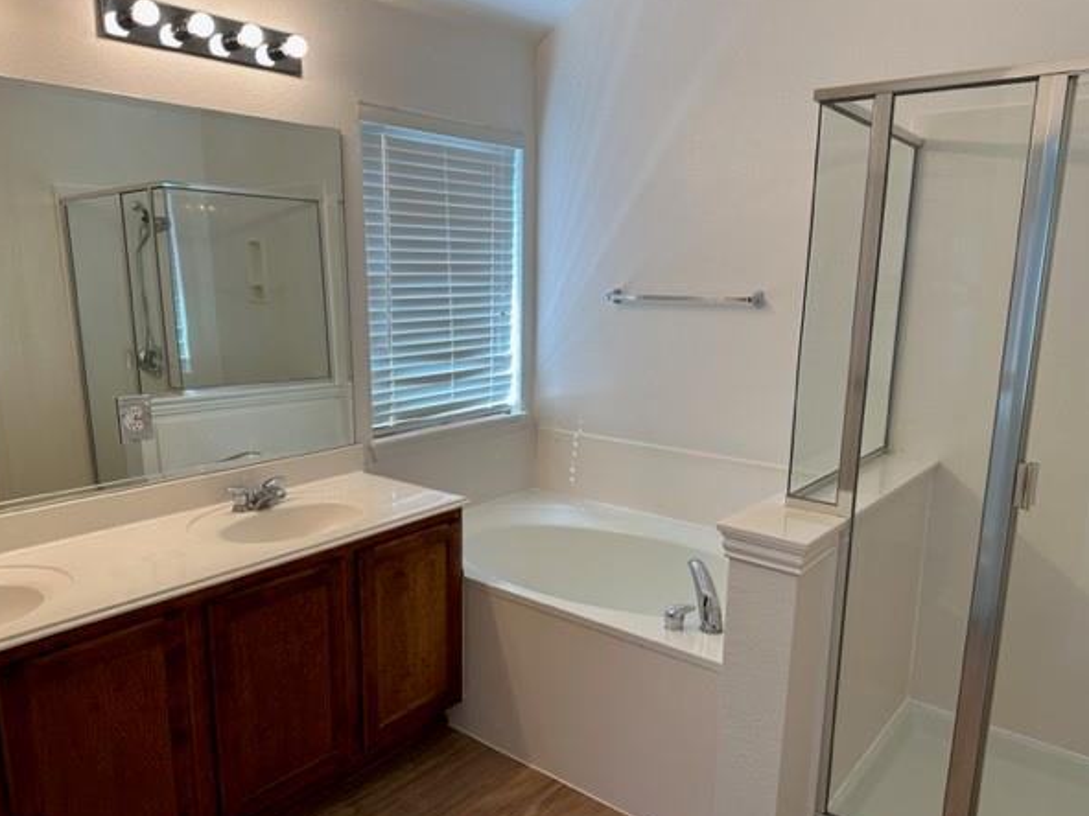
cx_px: 510
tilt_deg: -12.0
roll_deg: -0.6
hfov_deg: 67.2
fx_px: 818
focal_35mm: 26
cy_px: 429
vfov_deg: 53.0
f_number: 1.78
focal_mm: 6.86
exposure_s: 1/120
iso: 64
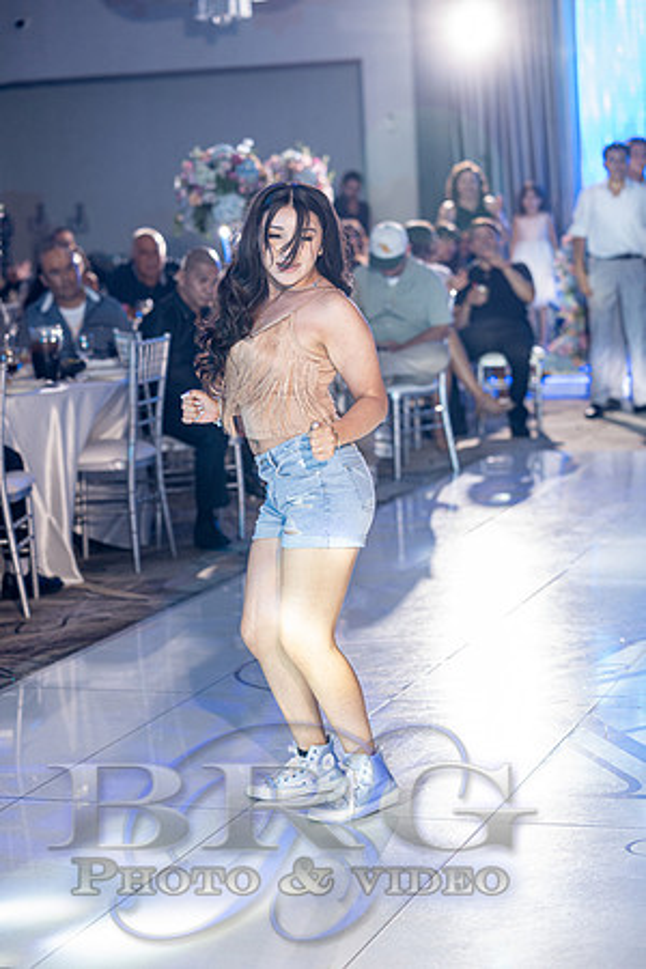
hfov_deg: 16.5
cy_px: 484
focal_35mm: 83
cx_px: 323
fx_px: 2234
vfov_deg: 24.5
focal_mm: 83
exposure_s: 1/125
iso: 1250
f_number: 3.2
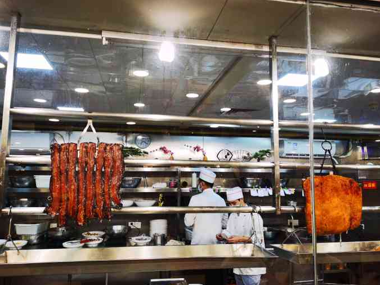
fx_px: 307
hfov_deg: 63.5
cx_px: 187
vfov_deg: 49.7
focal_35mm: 28
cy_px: 147
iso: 64
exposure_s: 1/100
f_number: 1.6
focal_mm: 5.56
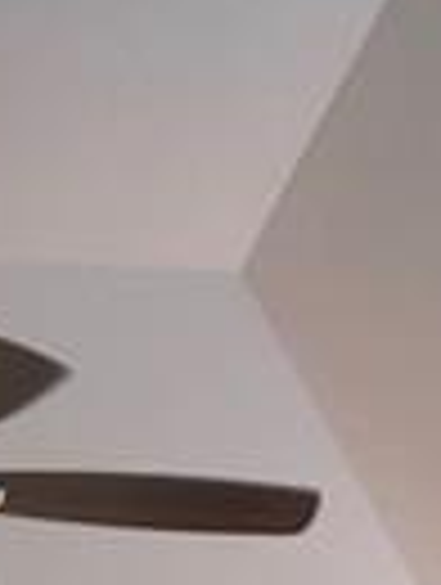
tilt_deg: -3.2
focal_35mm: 165
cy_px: 1418
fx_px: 2794
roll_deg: -0.3
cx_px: -63
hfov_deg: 8.9
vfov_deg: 10.3
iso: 64
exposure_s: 1/15
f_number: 1.8
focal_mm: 3.99
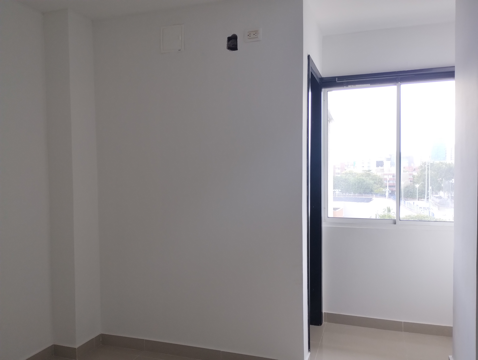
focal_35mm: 28
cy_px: 180
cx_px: 239
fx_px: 387
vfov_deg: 49.9
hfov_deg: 63.4
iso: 150
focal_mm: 4.27
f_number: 1.8
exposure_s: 1/60
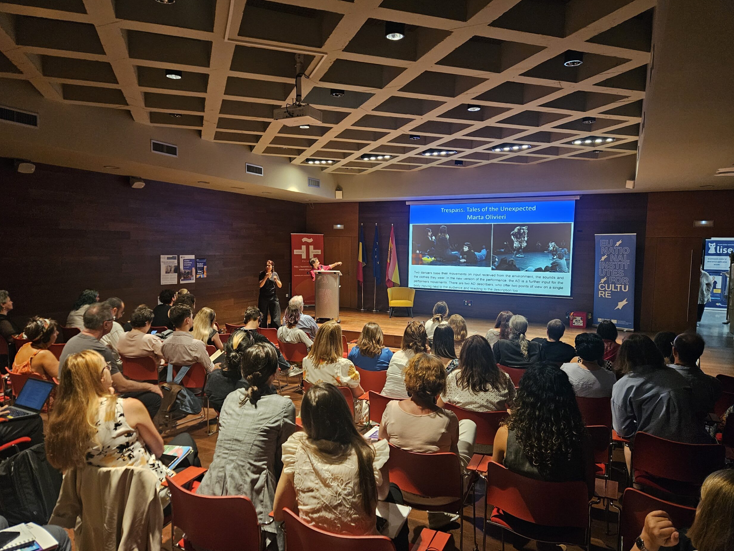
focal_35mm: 24
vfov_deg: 56.8
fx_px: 509
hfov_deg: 71.6
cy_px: 283
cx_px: 363
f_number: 1.8
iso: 500
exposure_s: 1/100
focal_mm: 5.4
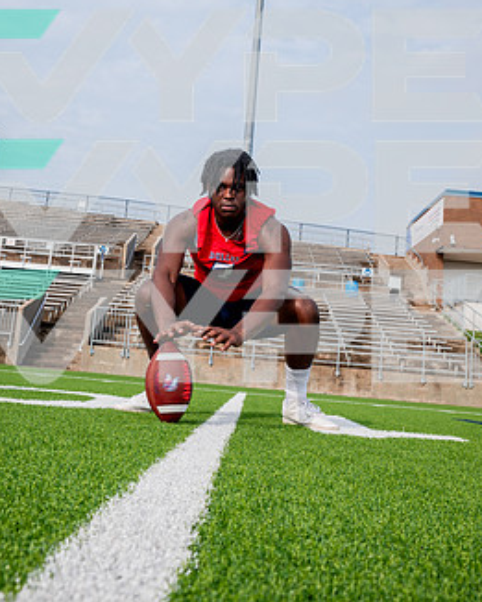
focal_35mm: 44
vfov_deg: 41.4
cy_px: 198
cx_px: 225
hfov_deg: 34.2
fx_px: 784
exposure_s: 1/320
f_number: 7.1
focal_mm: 34
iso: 125
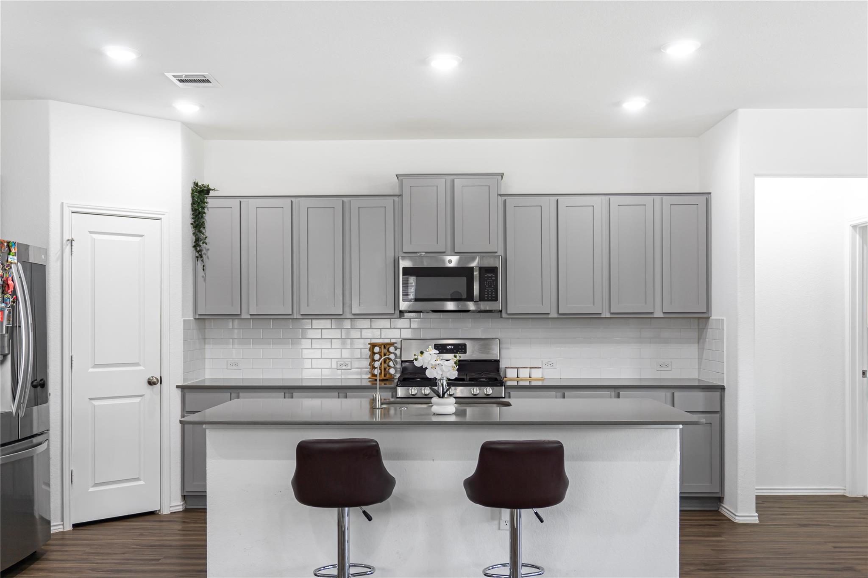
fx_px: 832
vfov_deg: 38.4
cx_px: 434
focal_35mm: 34
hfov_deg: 55.1
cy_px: 289
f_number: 4
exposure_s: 1/25
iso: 160
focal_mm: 23
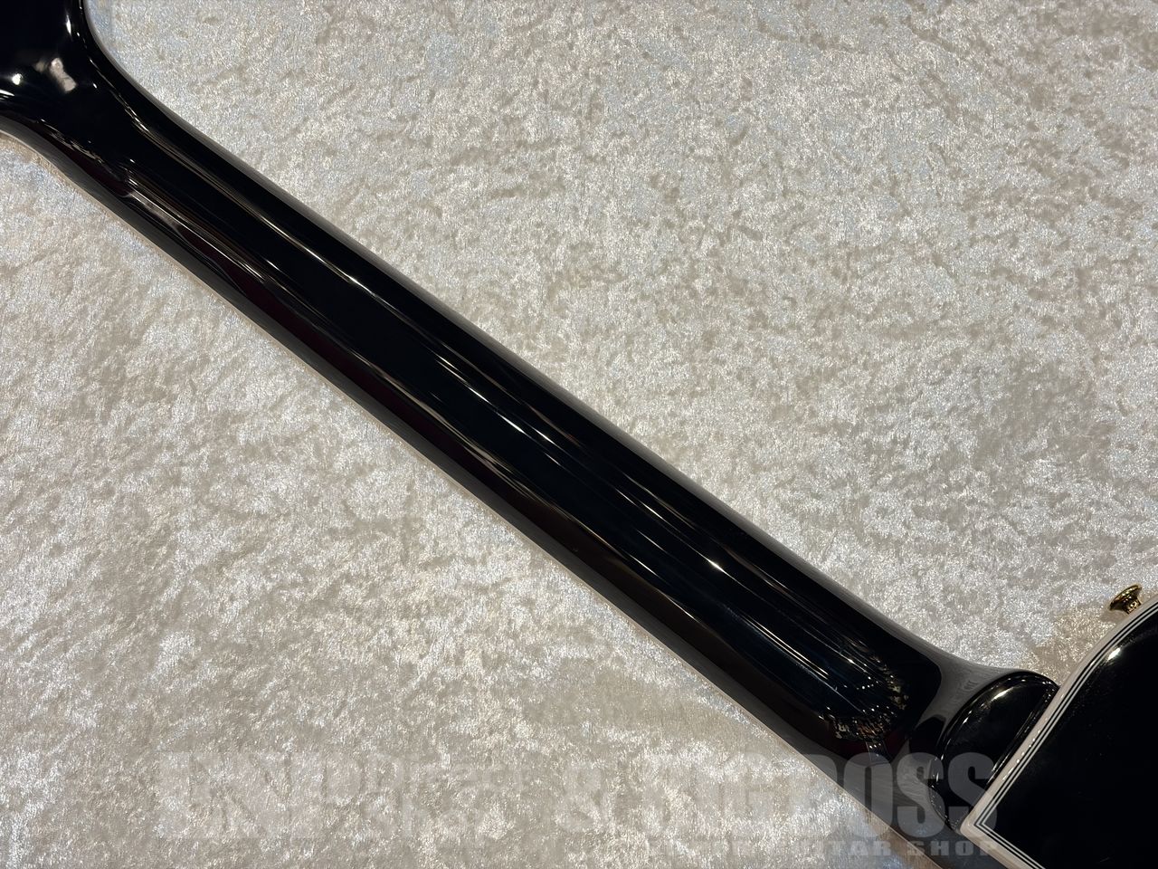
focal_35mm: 52
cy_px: 434
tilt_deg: -65.7
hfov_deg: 36.8
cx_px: 579
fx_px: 1740
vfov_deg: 28.0
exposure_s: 1/60
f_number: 1.6
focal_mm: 5.96
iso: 64
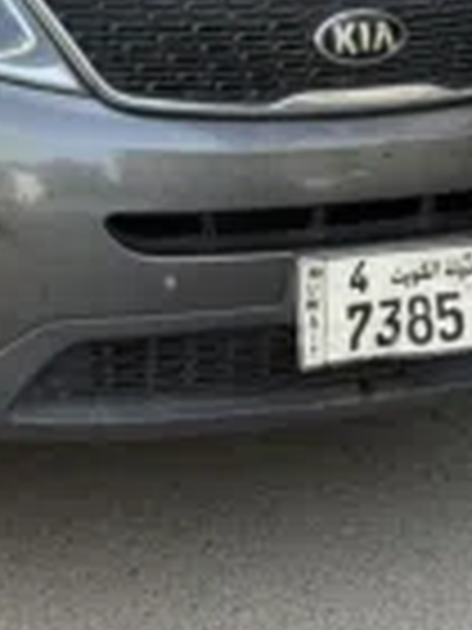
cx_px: -189
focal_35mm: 137
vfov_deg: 13.8
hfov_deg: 10.5
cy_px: -202
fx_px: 2491
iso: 100
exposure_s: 1/641
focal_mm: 6.76
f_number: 1.78
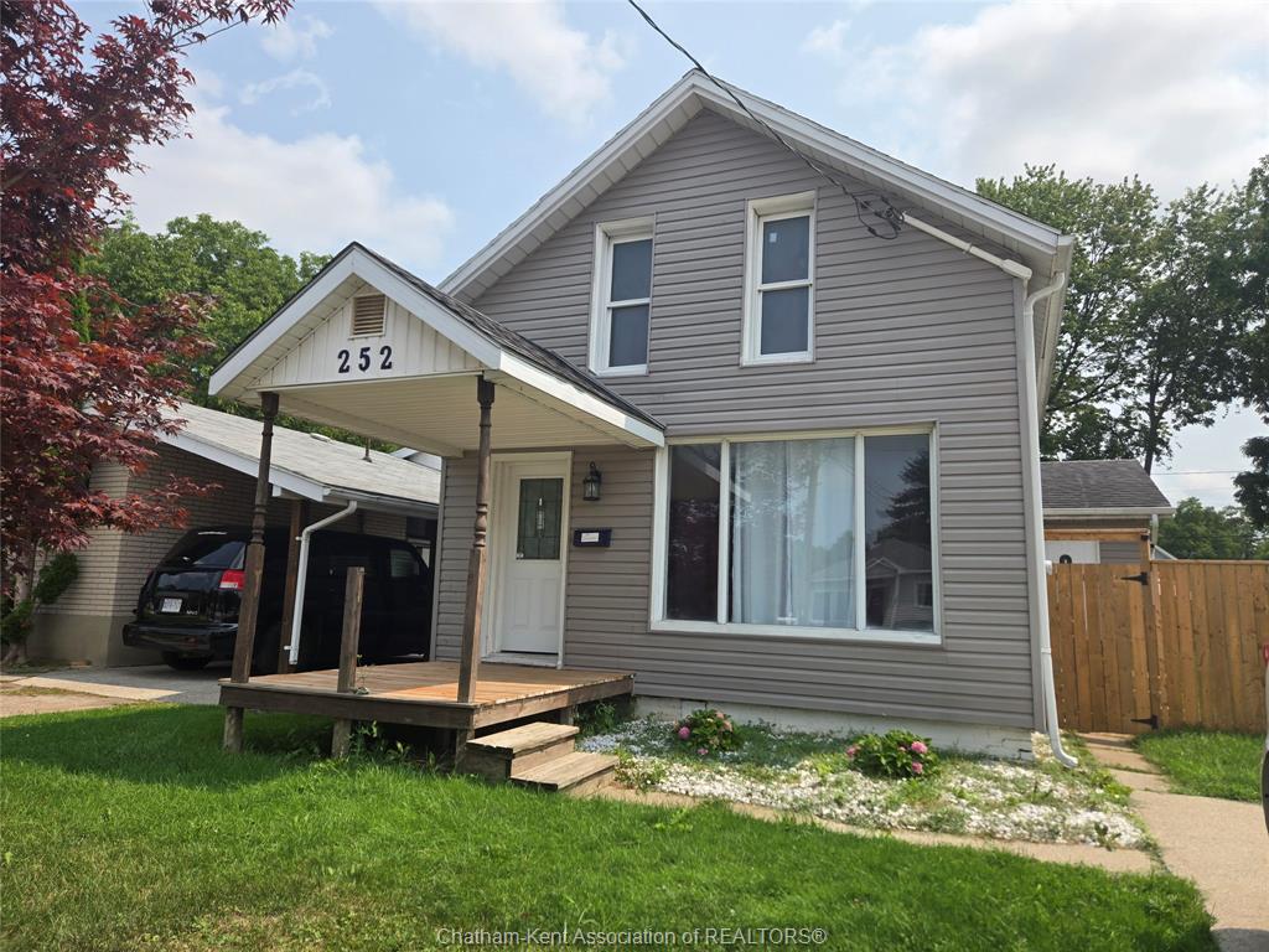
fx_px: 843
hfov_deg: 73.9
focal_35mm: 23
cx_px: 634
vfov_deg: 58.9
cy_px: 476
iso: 25
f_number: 1.8
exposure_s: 1/1690
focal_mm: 5.4
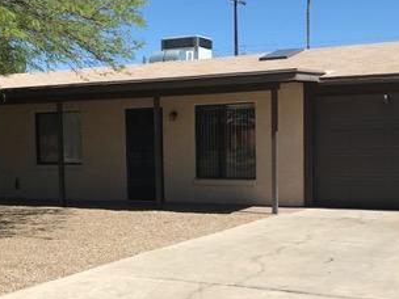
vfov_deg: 24.7
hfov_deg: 32.7
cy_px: 198
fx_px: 680
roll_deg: +0.7
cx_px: 173
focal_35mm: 59
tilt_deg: -5.3
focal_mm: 3.99
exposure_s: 1/3195
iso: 20
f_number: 1.8
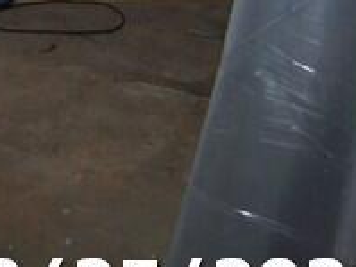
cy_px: -100
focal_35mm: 106
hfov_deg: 17.0
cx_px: -163
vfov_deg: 13.4
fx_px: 1089
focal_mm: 5.85
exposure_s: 1/30
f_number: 2.8
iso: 200
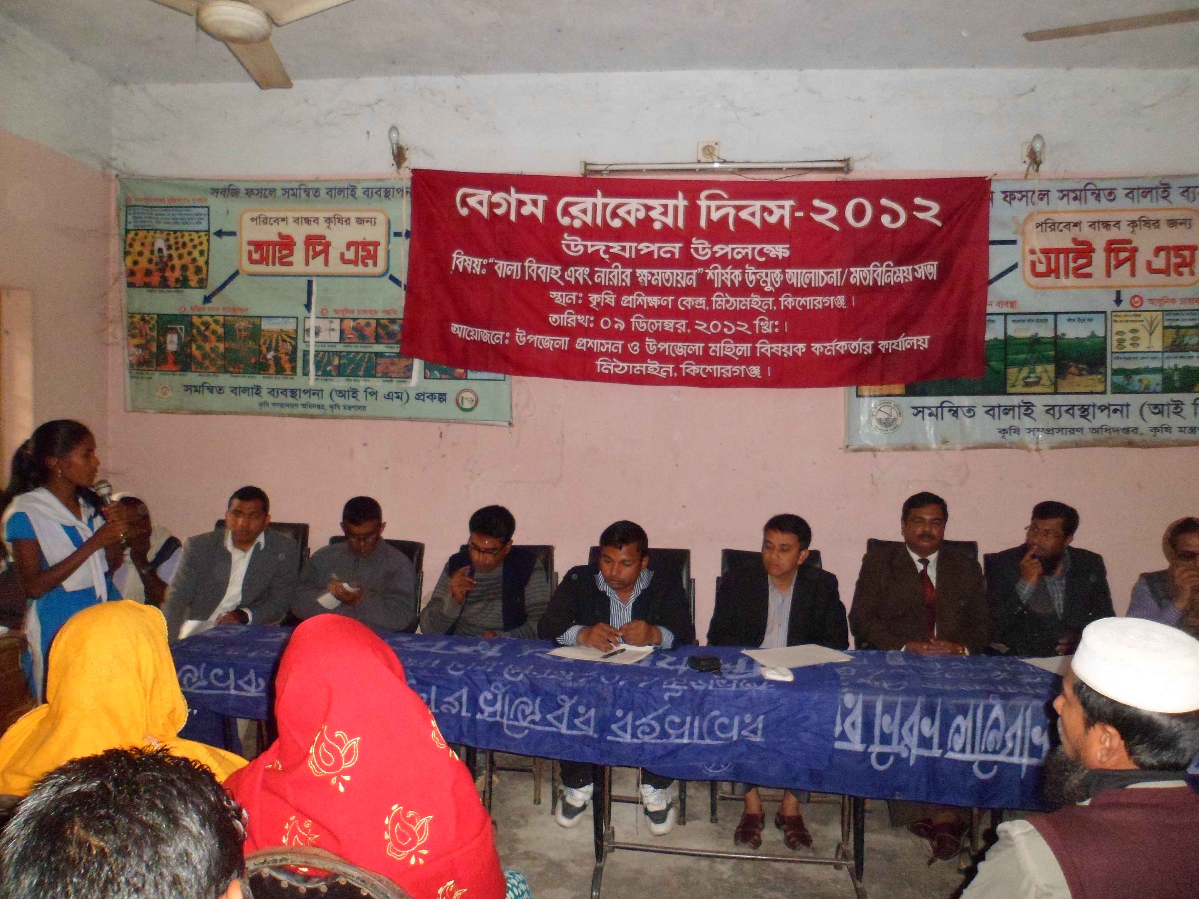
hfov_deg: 67.3
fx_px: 901
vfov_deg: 53.1
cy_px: 450
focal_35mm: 26
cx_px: 600
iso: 480
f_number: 3.3
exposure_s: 1/45
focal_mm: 4.9
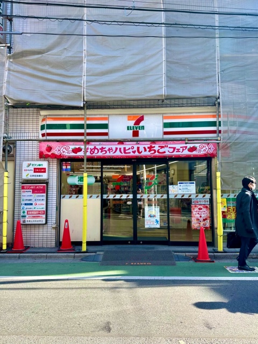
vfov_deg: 71.6
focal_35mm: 24
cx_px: 129
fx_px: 239
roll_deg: +2.9
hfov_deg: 56.8
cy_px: 172
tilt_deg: +4.0
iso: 80
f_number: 1.78
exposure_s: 1/601
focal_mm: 6.86
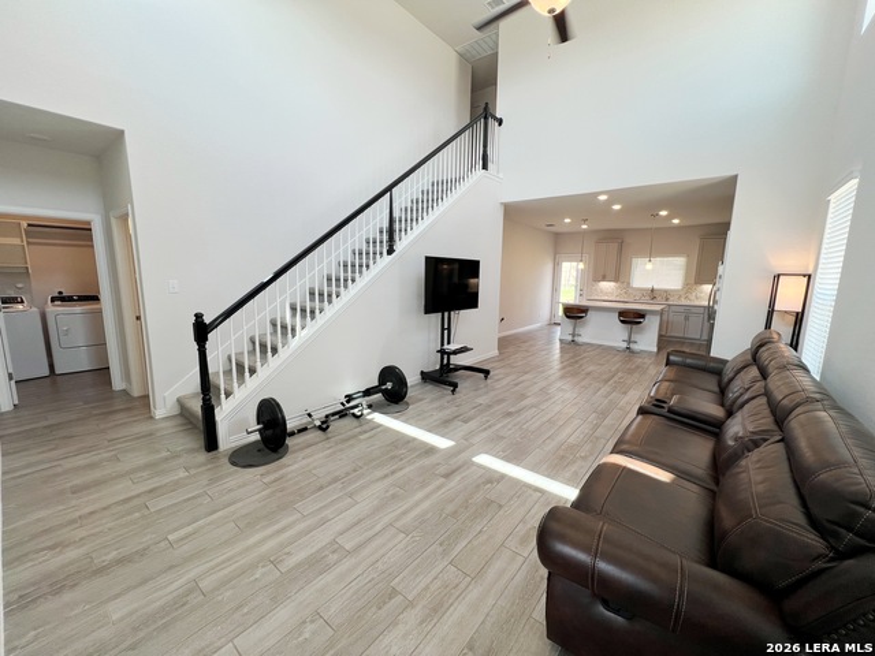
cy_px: 328
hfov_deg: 106.2
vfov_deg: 89.9
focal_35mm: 13
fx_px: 329
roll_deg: -1.3
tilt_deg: -9.8
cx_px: 438
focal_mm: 1.57
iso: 64
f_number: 1.8
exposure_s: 1/120
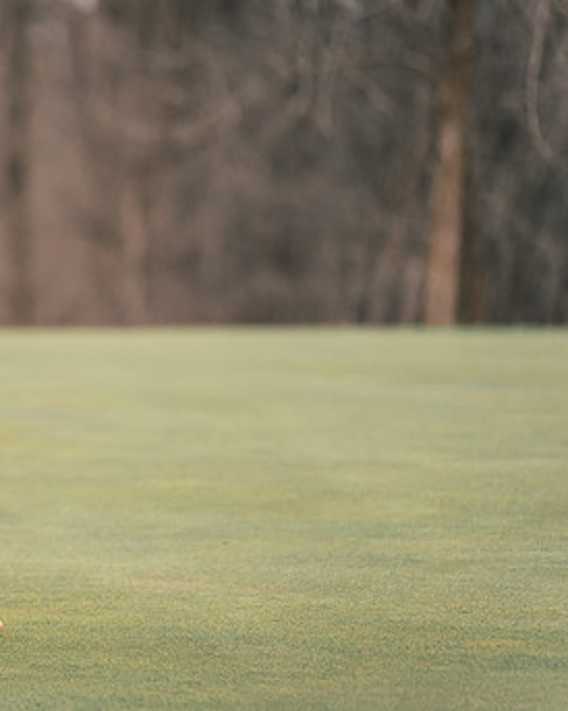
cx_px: -152
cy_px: 364
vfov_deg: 6.5
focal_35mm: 299
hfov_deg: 5.1
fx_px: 6289
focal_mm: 150
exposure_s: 1/3200
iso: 640
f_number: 2.8
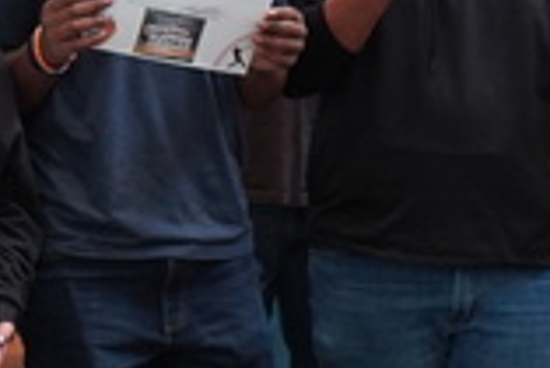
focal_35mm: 202
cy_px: -135
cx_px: -56
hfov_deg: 10.1
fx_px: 3089
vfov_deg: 6.7
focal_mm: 31
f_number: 4
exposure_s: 1/160
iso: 1250
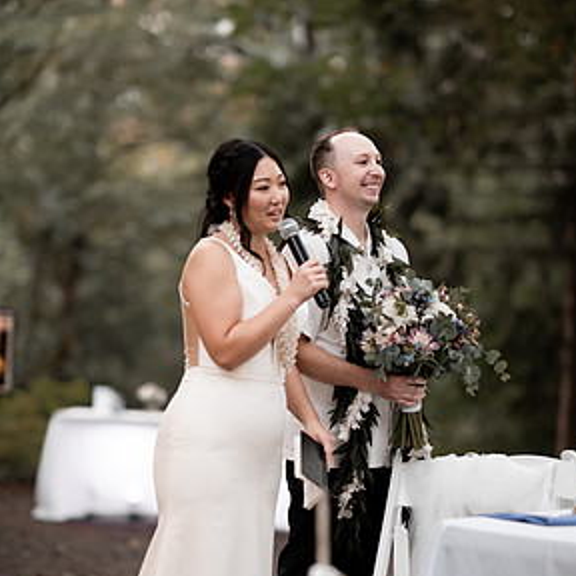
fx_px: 2127
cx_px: 298
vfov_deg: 15.4
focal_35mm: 113
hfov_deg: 15.4
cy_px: 320
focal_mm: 85
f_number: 1.4
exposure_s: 1/400
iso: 1600
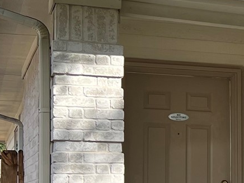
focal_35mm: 122
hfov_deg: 13.4
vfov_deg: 12.1
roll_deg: +1.3
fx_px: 860
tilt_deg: +3.0
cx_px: 513
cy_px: 167
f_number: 1.5
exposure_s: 1/2008
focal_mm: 5.7
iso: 50
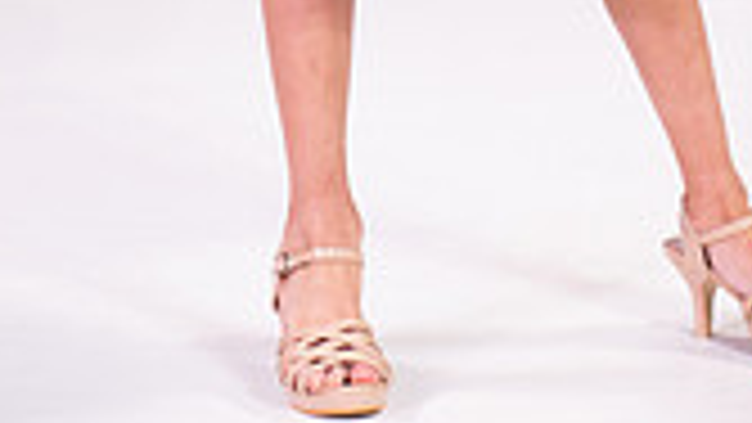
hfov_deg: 6.1
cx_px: 556
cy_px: -504
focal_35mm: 353
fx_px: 7040
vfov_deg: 3.4
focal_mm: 125
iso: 2000
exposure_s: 1/400
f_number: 5.6
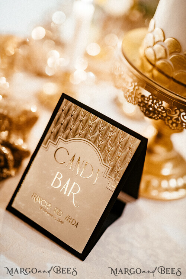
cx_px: 93
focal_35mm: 50
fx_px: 387
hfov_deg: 27.0
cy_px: 140
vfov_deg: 39.6
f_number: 1.4
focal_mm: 50
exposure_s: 1/100
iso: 500
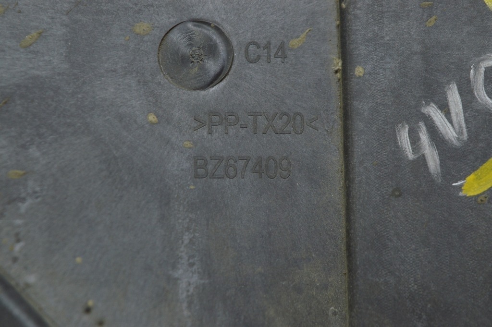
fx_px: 1127
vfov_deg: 16.5
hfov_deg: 24.6
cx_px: 246
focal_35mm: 82
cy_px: 164
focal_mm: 55
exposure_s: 1/40
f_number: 5.6
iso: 400
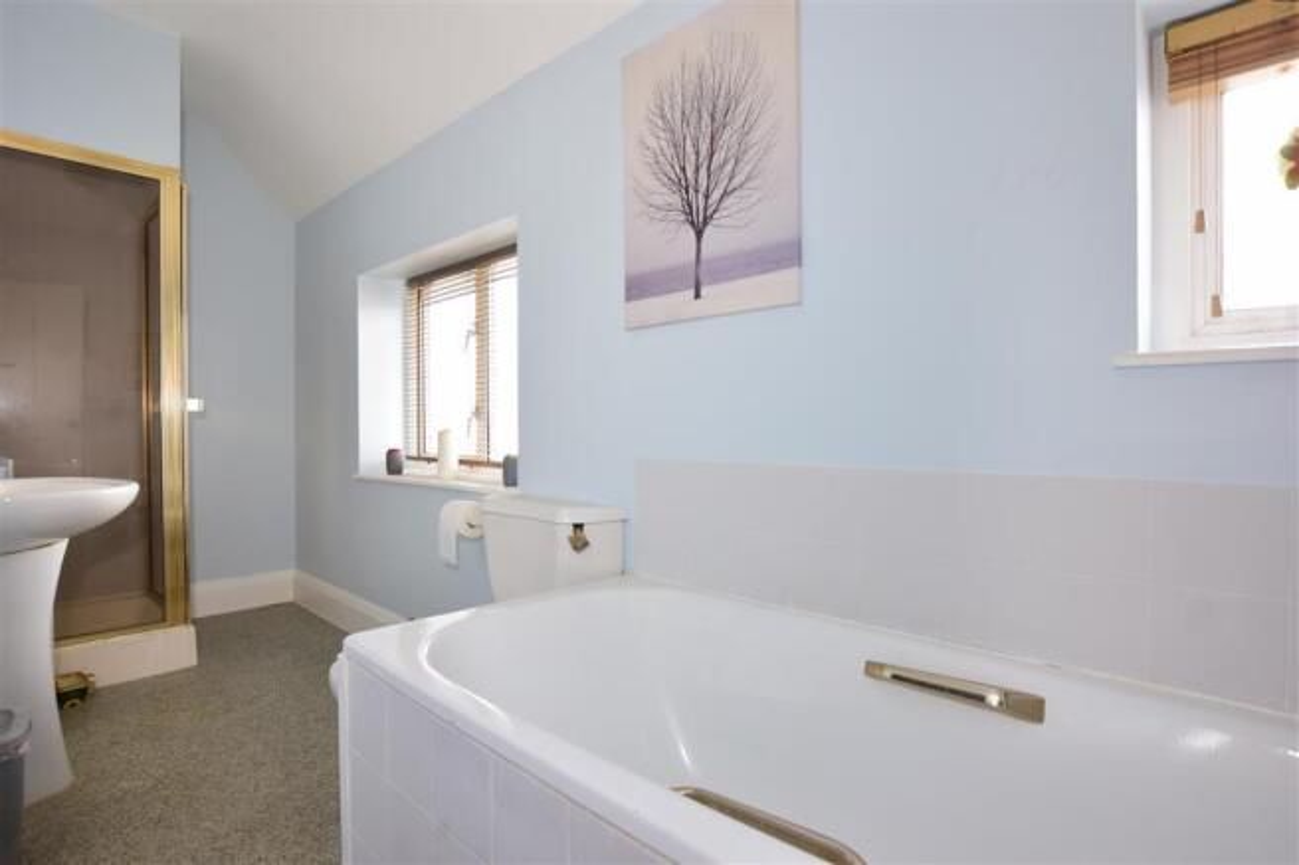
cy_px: 432
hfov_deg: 100.4
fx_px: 541
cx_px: 650
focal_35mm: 15
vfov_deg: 77.3
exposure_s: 1/30
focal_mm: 10
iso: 400
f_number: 5.6
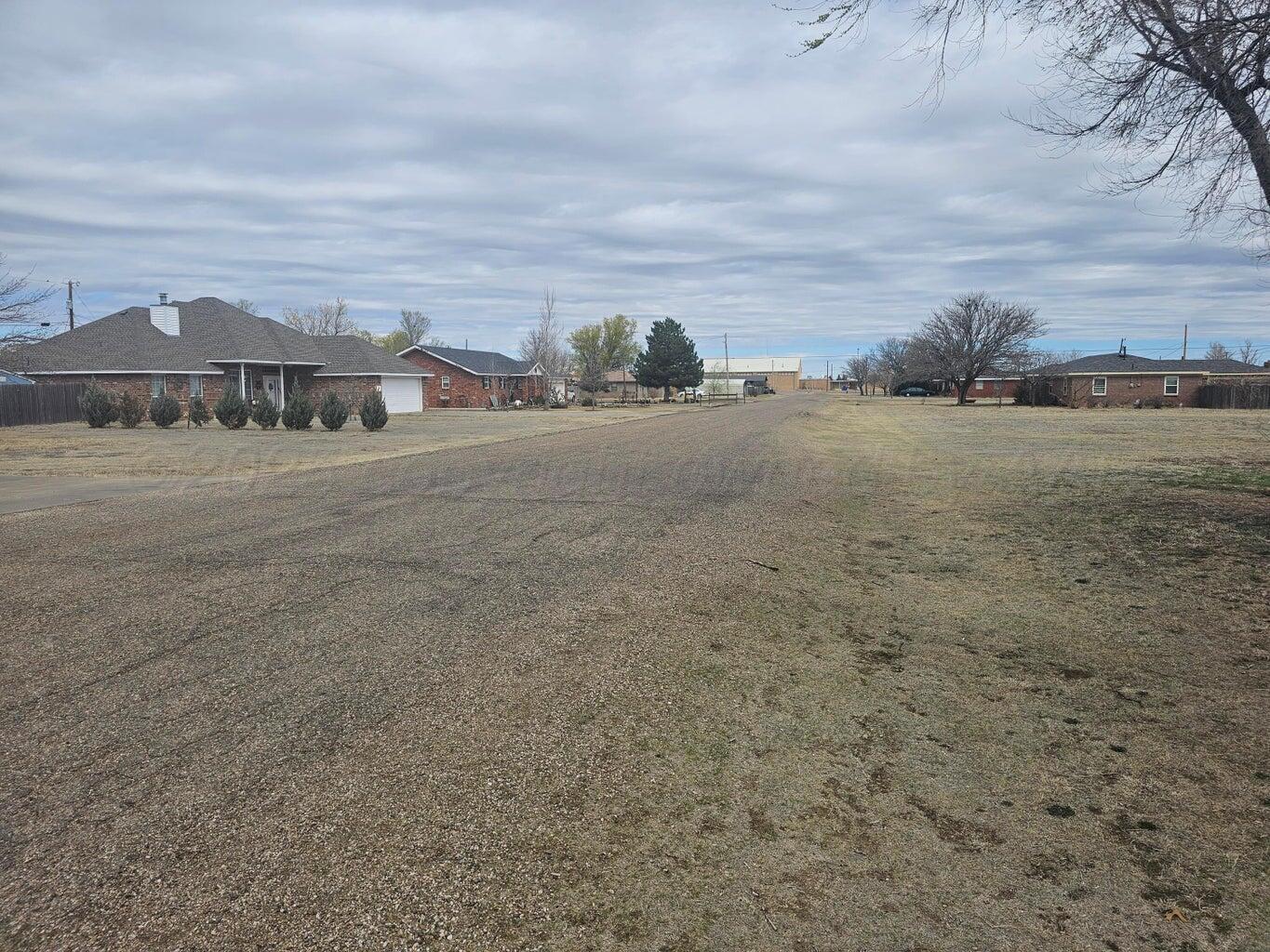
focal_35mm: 23
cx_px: 635
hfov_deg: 73.9
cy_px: 476
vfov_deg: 58.9
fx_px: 844
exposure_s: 1/1336
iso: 12
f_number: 1.7
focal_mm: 6.3
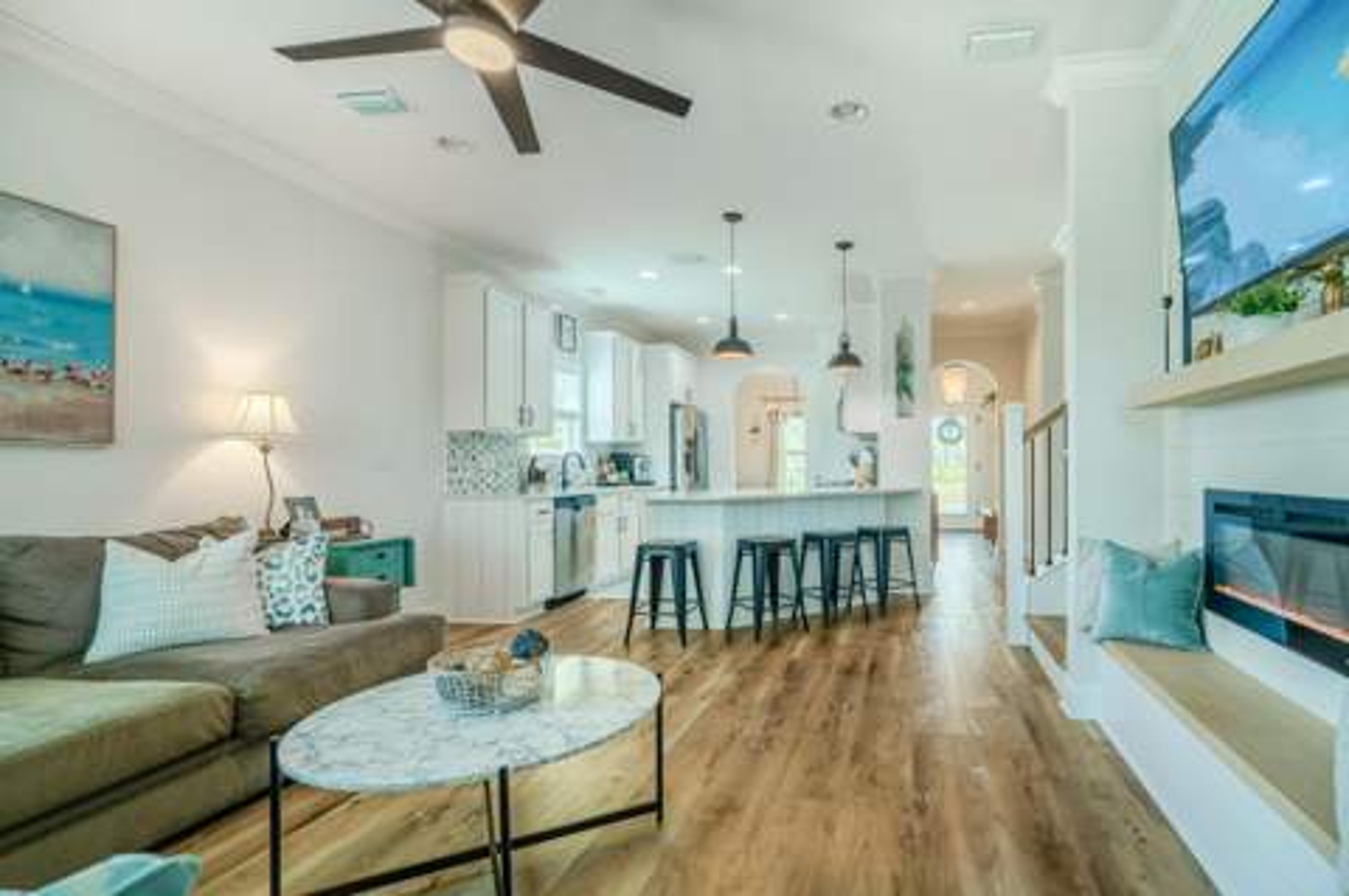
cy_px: 448
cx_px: 674
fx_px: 599
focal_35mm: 16
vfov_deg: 73.6
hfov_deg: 96.8
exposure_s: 1/80
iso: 200
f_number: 6.3
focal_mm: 16
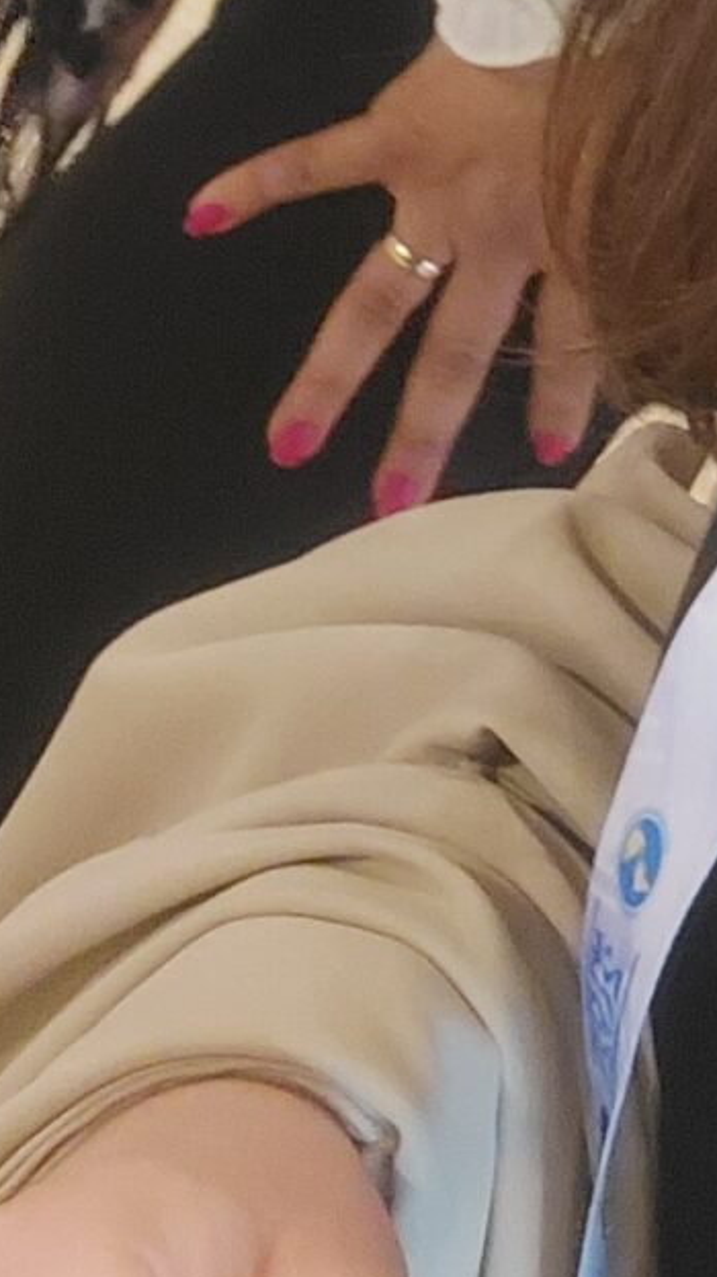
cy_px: -941
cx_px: 1657
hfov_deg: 9.7
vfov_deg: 16.4
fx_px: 3789
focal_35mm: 112
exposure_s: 1/24
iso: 500
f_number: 2.2
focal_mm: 3.75
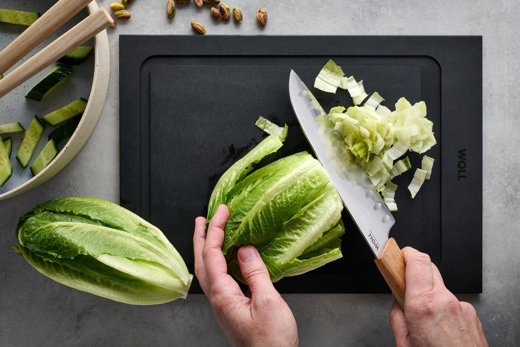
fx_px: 722
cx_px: 260
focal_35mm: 50
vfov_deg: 27.0
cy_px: 174
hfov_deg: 39.6
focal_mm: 50
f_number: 16
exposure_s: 1/250
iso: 100
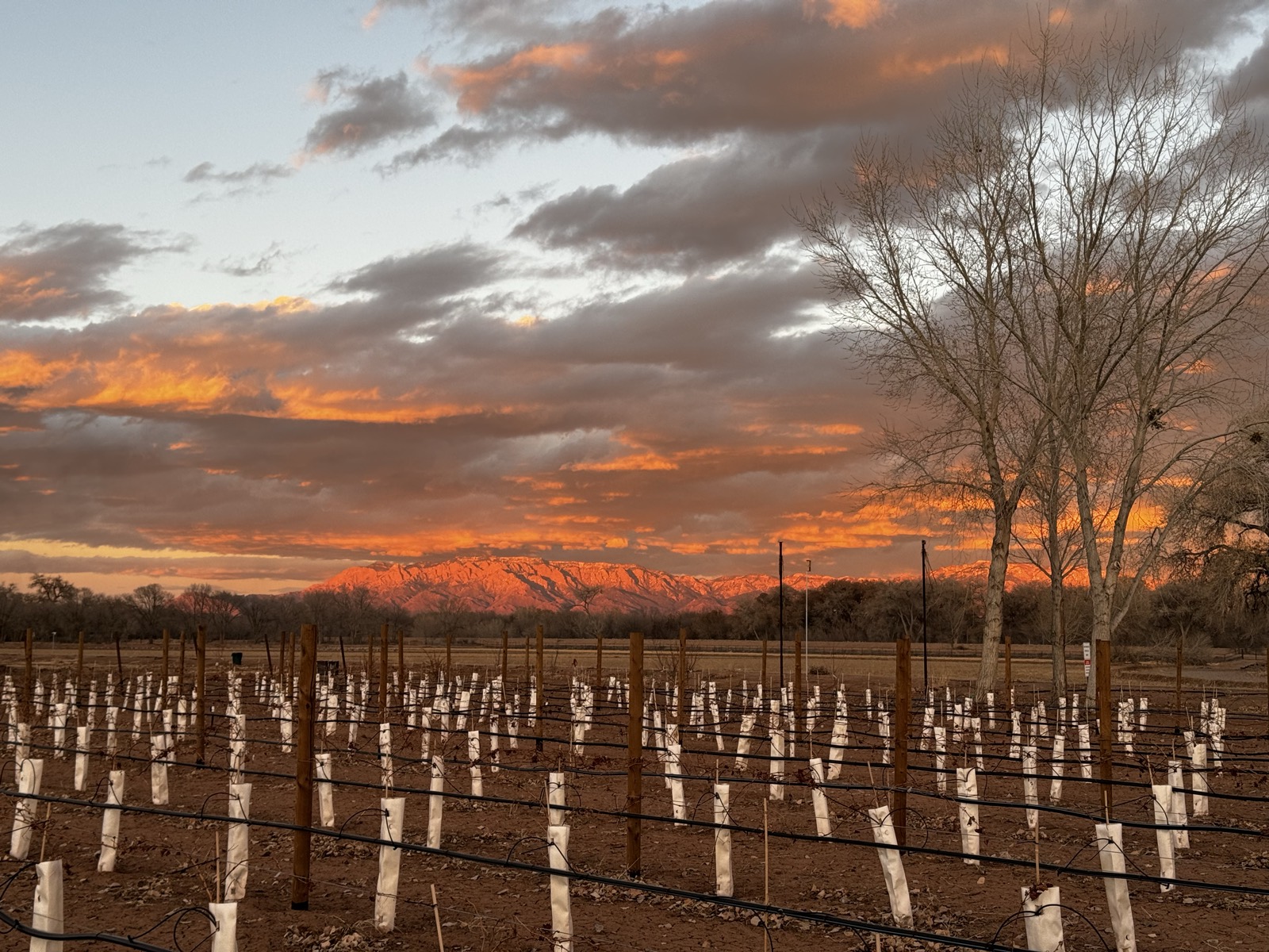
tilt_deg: +4.3
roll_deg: -1.0
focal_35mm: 48
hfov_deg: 39.7
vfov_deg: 30.3
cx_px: 634
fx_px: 1760
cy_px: 476
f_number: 1.78
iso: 64
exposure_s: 1/268
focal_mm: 6.86
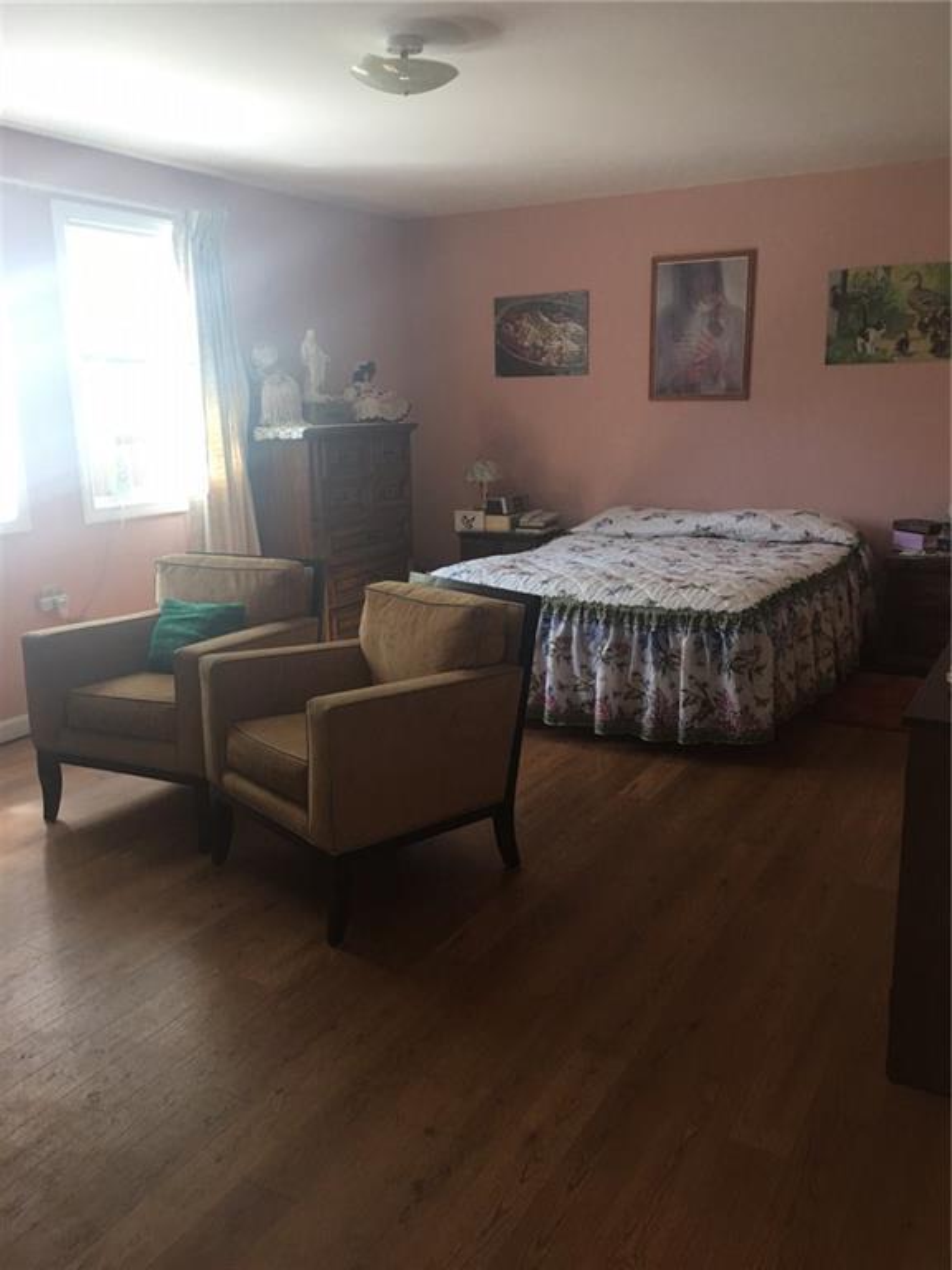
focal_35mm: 29
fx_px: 1063
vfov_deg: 61.7
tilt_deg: -11.1
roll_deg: -0.2
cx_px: 476
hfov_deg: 48.2
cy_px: 635
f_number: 2.2
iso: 32
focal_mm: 4.15
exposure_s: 1/15
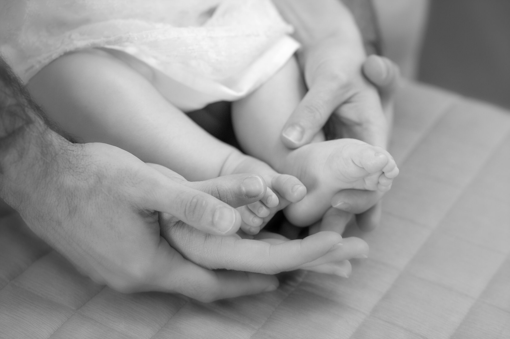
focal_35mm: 85
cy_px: 170
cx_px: 255
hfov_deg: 23.9
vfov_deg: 16.1
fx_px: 1203
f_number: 2.8
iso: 400
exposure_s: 1/250
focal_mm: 85
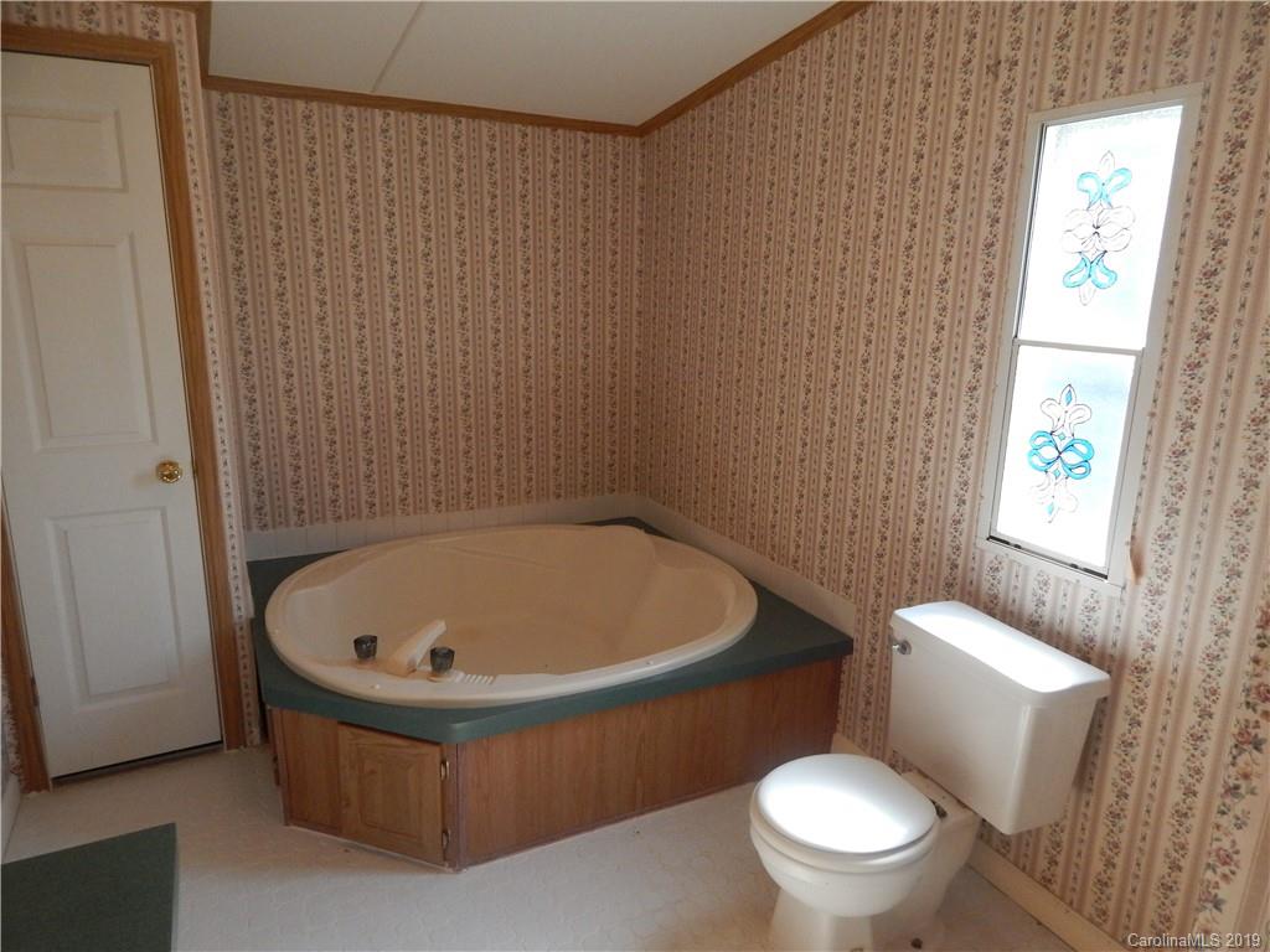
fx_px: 807
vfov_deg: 61.1
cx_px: 635
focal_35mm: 22
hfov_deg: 76.4
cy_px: 476
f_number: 3
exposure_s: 1/250
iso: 400
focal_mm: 4
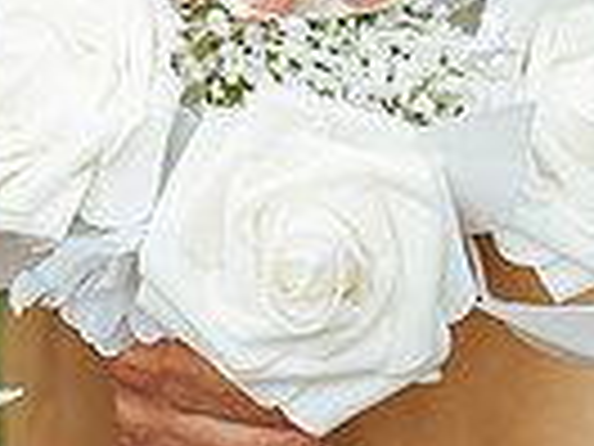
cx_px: -58
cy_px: -259
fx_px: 2540
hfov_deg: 13.1
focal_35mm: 148
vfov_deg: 9.7
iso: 100
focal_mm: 35
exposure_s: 1/500
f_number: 3.5
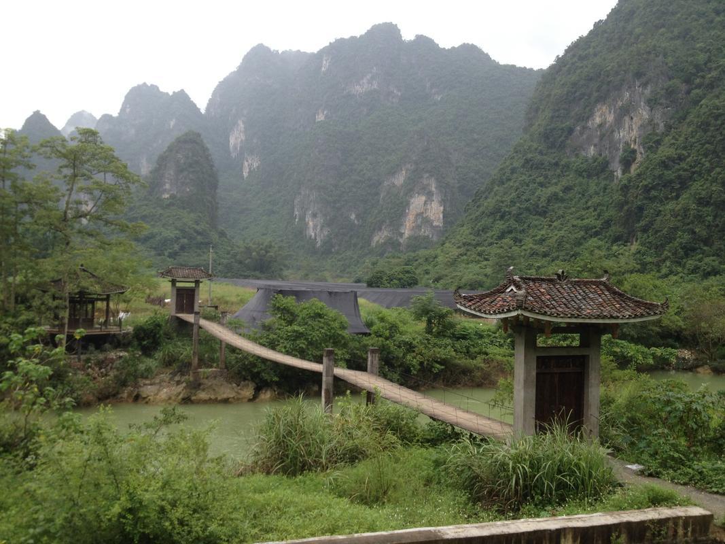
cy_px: 272
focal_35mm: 35
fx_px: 733
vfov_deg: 40.7
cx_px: 362
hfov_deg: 52.6
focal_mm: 4.28
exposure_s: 1/397
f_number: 2.4
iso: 50
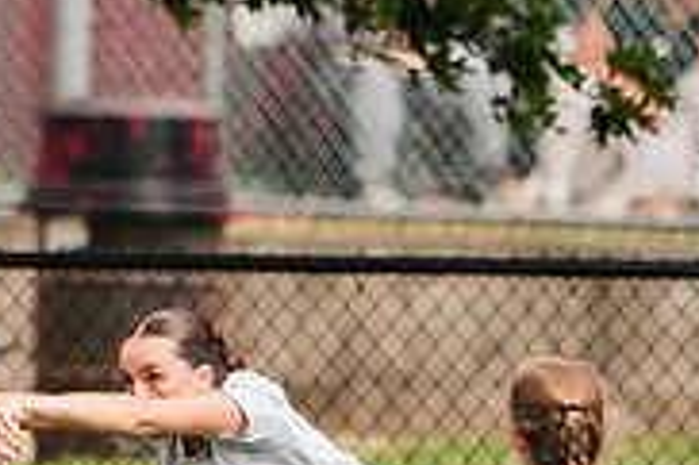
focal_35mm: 2583
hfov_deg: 0.8
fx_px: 50107
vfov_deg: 0.5
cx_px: -159
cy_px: 452
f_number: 6.3
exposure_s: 1/1600
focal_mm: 600
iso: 640
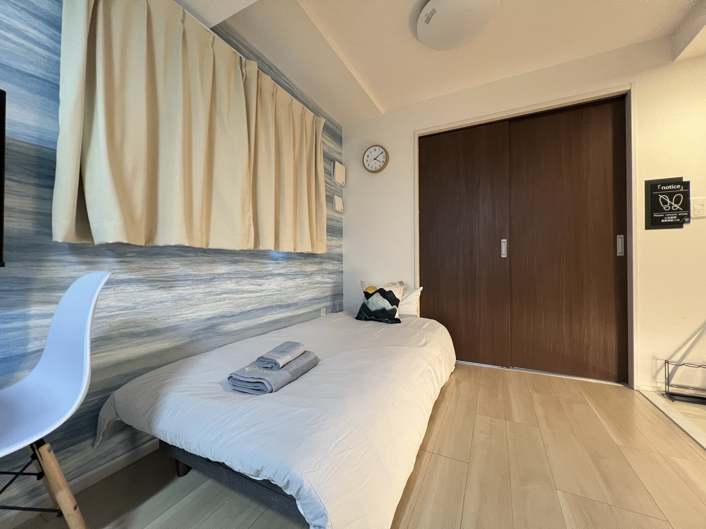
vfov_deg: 89.9
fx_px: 265
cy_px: 264
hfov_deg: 106.2
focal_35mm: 13
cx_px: 353
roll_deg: +0.4
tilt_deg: -0.1
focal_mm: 1.57
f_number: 1.8
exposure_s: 1/50
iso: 500
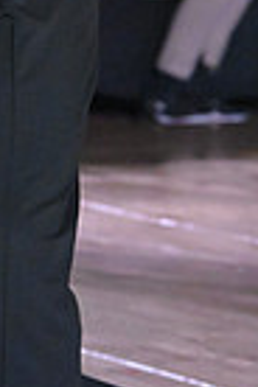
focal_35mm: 442
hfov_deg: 3.1
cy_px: -104
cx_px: -116
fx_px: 4751
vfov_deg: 4.6
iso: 6400
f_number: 6.3
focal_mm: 105
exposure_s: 1/400
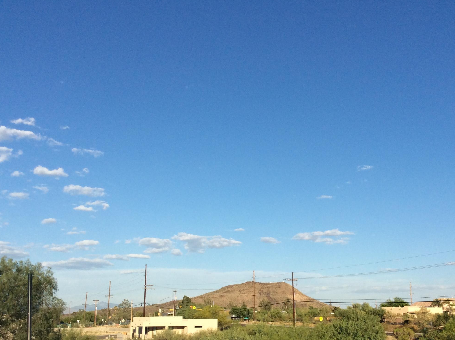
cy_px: 218
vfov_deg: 34.0
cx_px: 259
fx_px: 551
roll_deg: +1.7
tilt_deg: +9.0
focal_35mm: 42
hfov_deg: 44.7
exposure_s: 1/1431
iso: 32
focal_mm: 3.3
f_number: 2.4
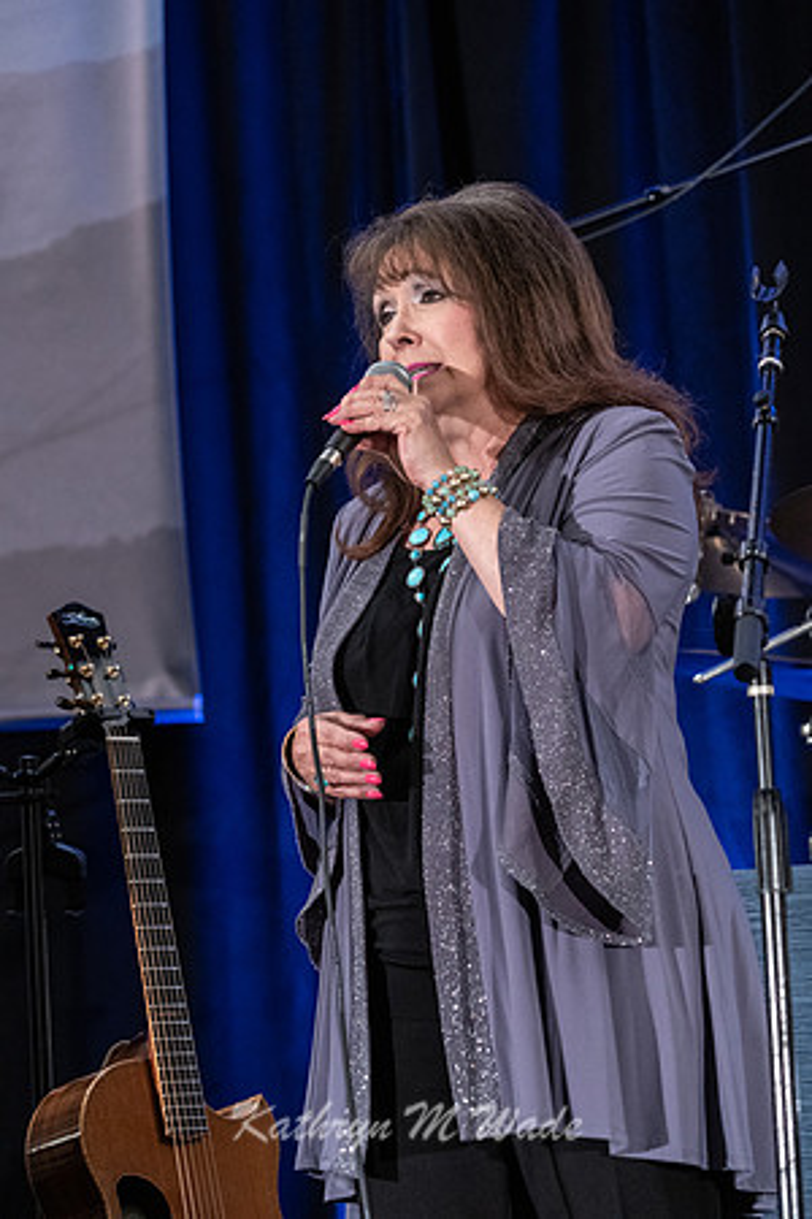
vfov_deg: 13.1
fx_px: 5311
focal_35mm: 157
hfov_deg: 8.7
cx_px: 406
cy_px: 610
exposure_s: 1/160
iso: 6400
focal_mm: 157
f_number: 6.3
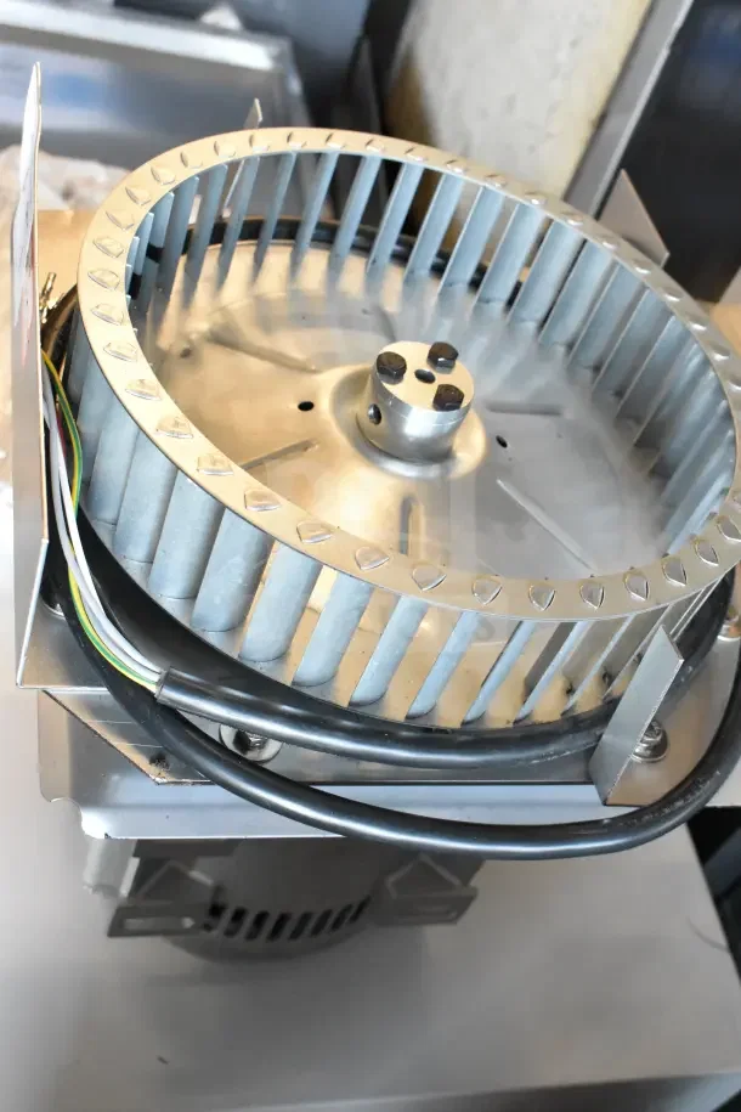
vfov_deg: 46.4
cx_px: 370
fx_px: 1297
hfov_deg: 31.9
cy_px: 556
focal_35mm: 42
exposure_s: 1/160
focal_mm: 28
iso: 6400
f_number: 6.3
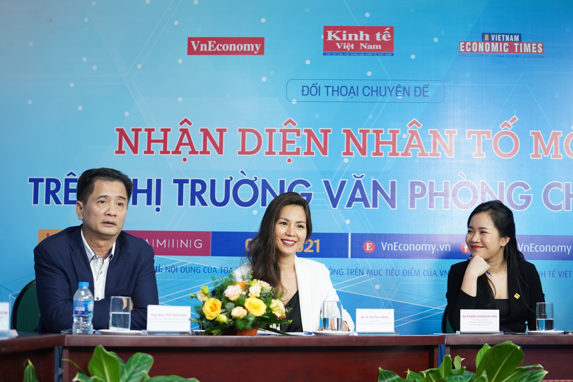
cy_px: 189
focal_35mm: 71
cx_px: 286
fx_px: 1130
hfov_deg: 28.5
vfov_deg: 19.2
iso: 1250
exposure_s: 1/200
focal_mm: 70
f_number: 3.2
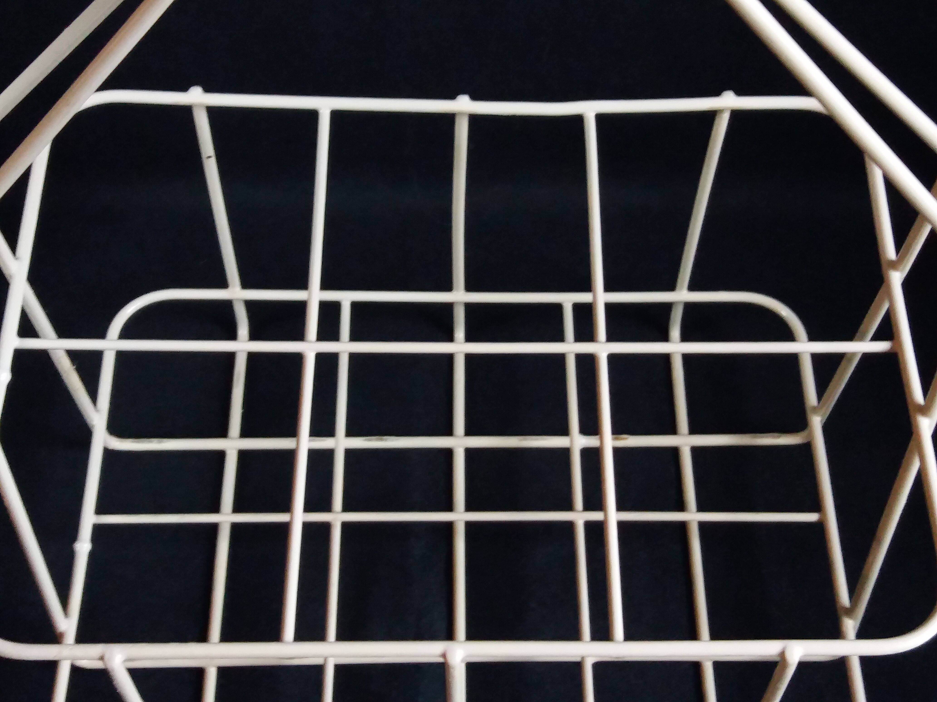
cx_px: 468
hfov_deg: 63.4
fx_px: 758
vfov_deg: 49.7
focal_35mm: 28
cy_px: 351
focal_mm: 3.7
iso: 200
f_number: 1.9
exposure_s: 1/17
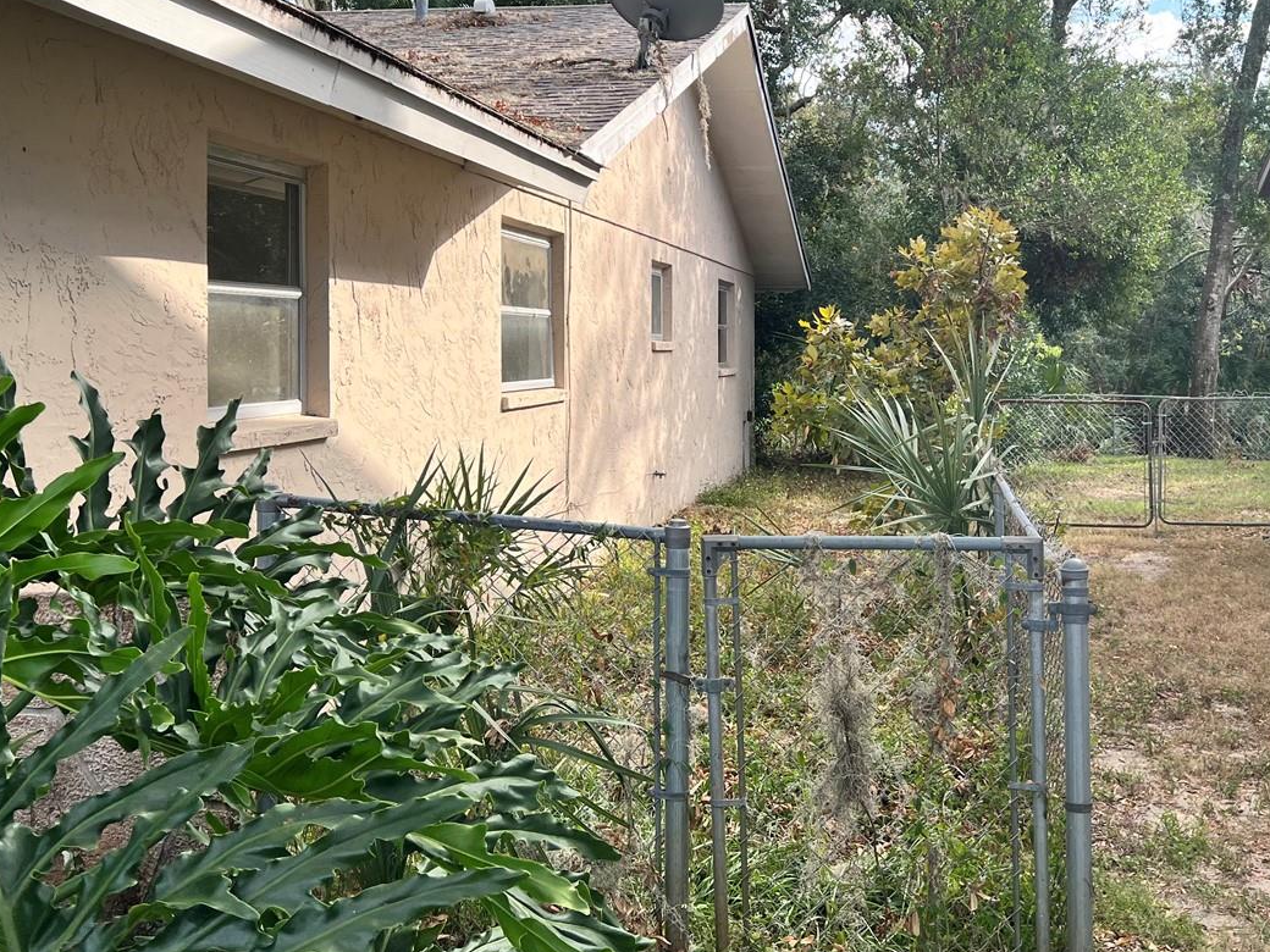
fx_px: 1468
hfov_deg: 46.6
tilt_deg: -0.8
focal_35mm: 40
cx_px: 753
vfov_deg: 35.8
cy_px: 370
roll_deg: +0.4
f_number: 1.5
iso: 50
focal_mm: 5.7
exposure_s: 1/1029
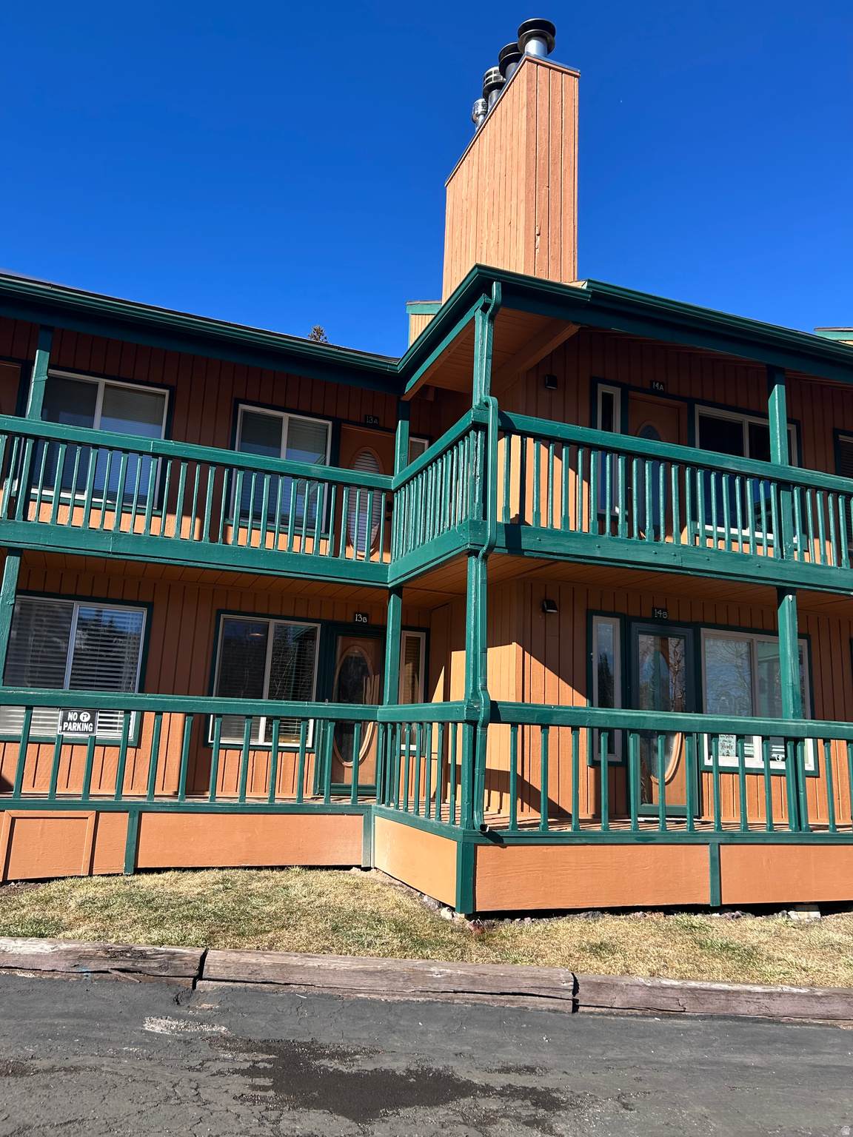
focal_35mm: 26
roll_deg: -2.7
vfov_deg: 67.3
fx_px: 854
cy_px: 568
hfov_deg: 53.1
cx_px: 426
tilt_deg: +10.2
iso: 50
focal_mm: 5.7
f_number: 1.5
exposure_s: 1/1972
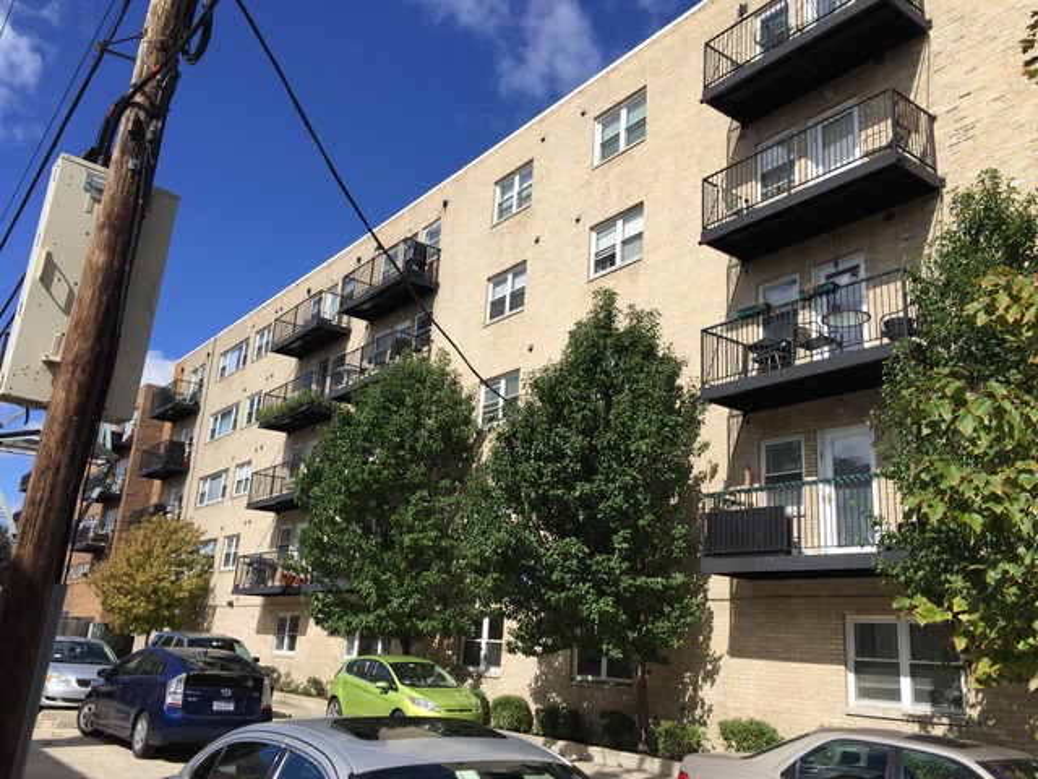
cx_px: 519
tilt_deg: +18.2
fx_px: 870
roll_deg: -4.3
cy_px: 390
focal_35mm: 29
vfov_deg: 48.2
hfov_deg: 61.7
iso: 32
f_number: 2.2
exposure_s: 1/3049
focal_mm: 4.15
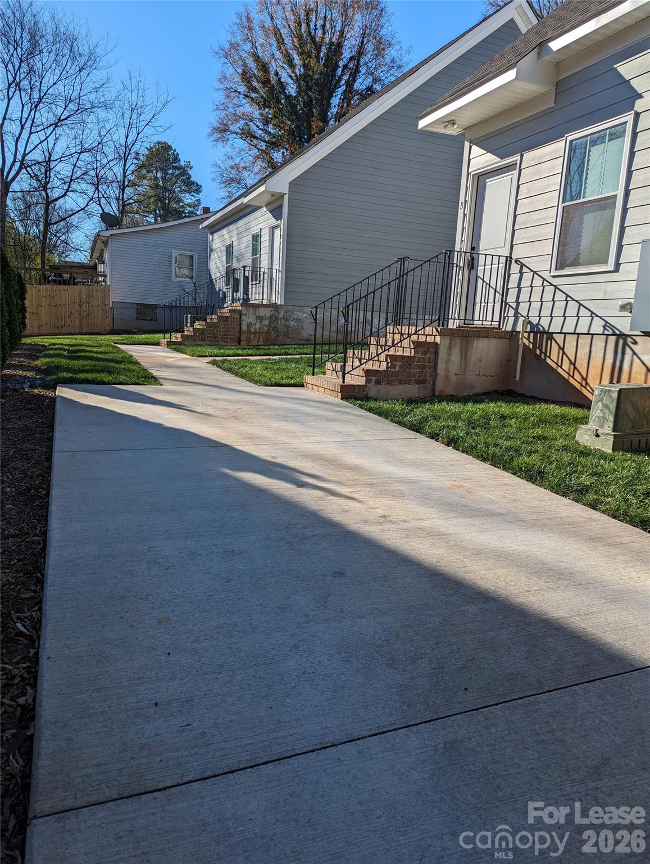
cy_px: 432
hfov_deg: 56.9
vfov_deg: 71.5
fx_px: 599
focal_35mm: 24
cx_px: 325
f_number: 1.85
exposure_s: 1/2976
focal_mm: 6.81
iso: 44
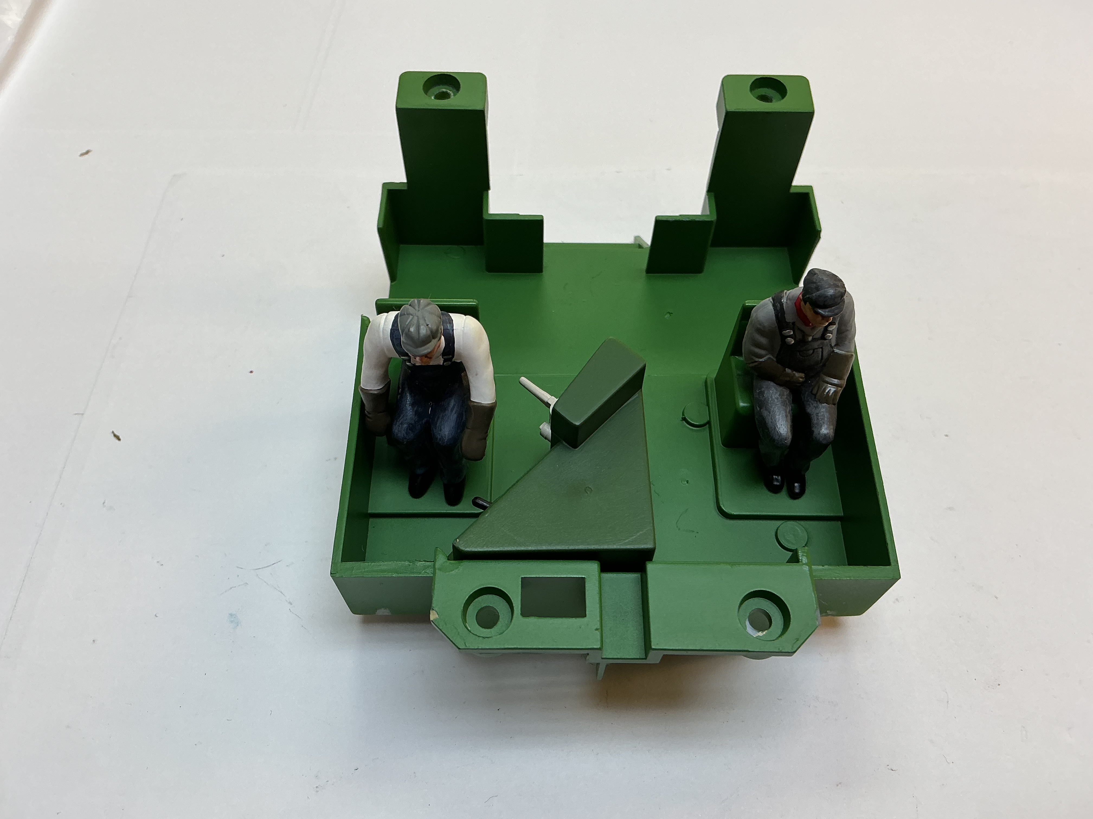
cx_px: 546
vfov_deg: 48.2
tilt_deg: -52.8
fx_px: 916
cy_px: 410
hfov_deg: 61.7
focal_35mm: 29
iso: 32
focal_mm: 3
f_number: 1.8
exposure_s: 1/100
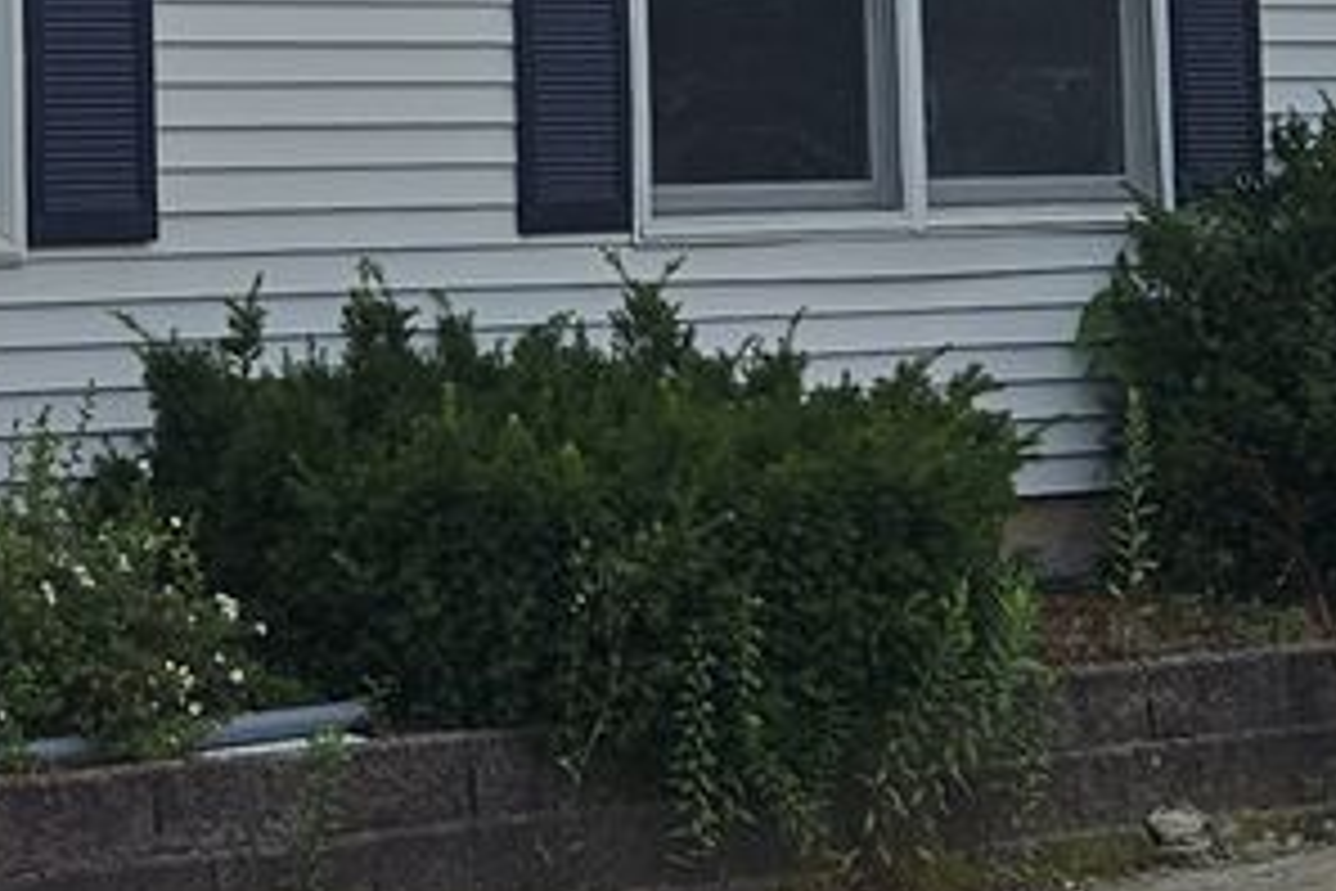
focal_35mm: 129
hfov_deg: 15.7
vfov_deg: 10.4
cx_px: 153
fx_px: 4787
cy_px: -306
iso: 25
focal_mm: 5.4
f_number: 1.8
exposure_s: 1/3788
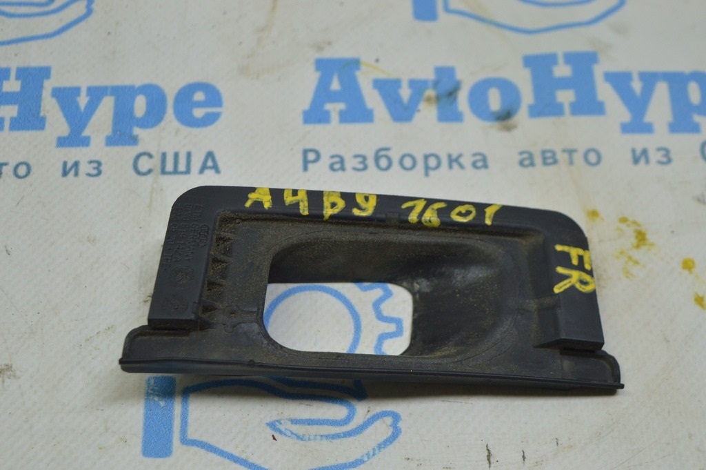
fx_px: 1323
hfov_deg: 29.9
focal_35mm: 68
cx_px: 353
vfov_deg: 20.1
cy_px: 235
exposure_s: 1/40
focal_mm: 45
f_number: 5.6
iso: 400
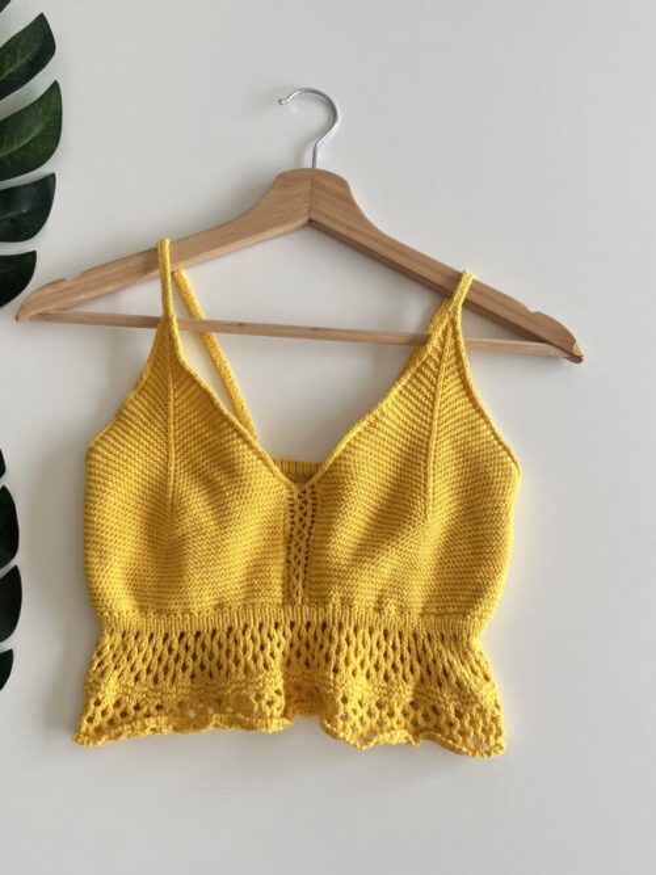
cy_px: 438
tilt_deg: -76.6
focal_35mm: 26
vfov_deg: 67.3
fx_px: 657
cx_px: 328
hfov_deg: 53.0
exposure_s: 1/424
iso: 50
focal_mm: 5.7
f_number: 1.5
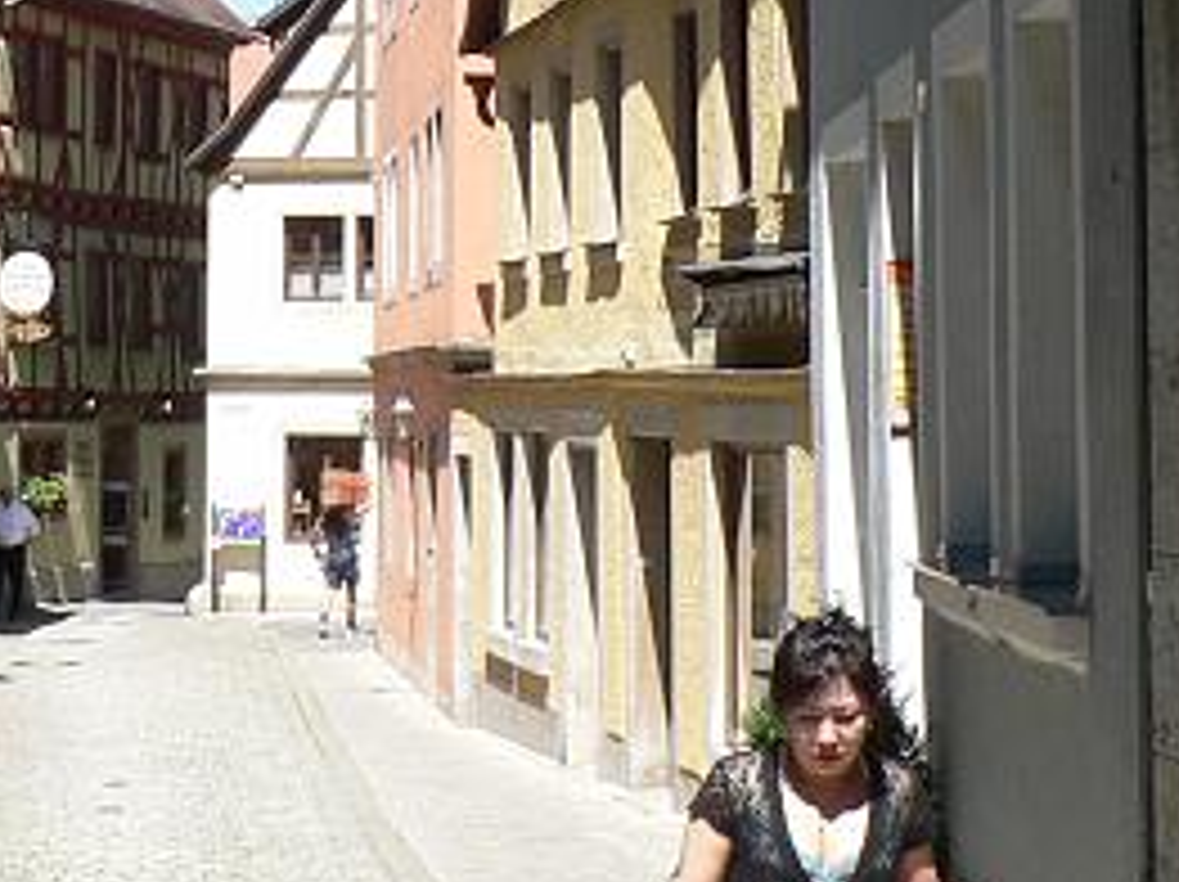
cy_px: -189
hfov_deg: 17.8
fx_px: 3743
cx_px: 284
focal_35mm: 110
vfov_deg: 13.1
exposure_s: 1/400
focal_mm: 6
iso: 80
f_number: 4
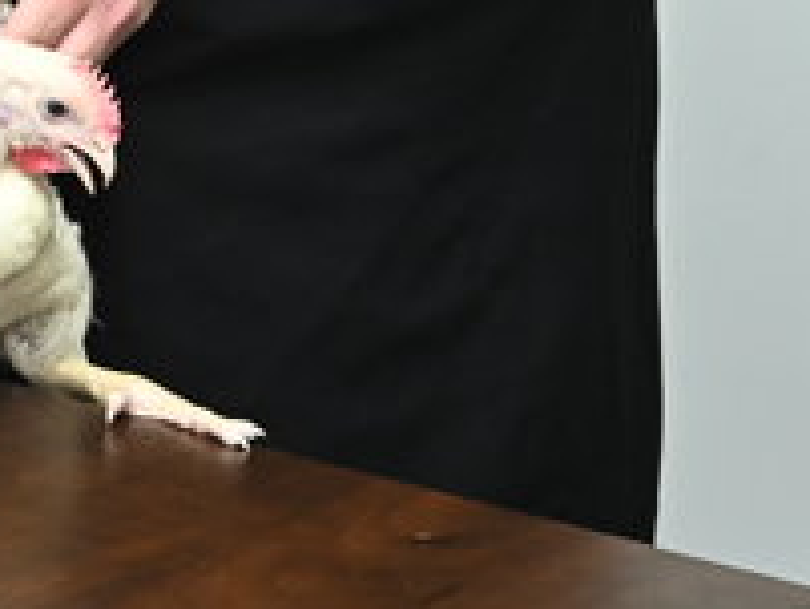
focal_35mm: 163
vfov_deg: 9.0
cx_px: -949
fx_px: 3816
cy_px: -212
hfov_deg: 10.8
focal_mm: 38
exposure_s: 1/125
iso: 1250
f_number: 8
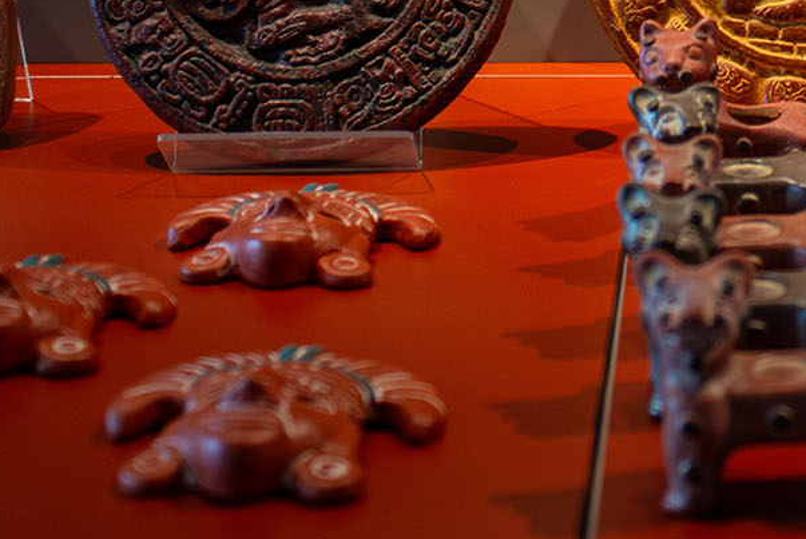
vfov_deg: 14.4
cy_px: -155
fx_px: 2039
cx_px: 911
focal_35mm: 91
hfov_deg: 21.1
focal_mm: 31
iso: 400
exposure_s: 1/50
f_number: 2.8
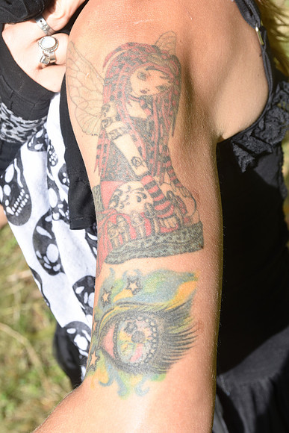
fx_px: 686
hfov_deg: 23.8
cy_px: 216
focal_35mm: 57
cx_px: 144
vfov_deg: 35.0
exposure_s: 1/200
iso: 100
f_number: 7.1
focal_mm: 38
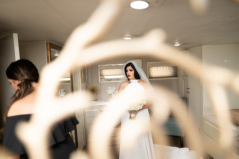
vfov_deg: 53.2
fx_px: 159
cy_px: 80
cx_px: 120
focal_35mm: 24
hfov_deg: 73.7
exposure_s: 1/1000
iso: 250
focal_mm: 24
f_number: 1.4
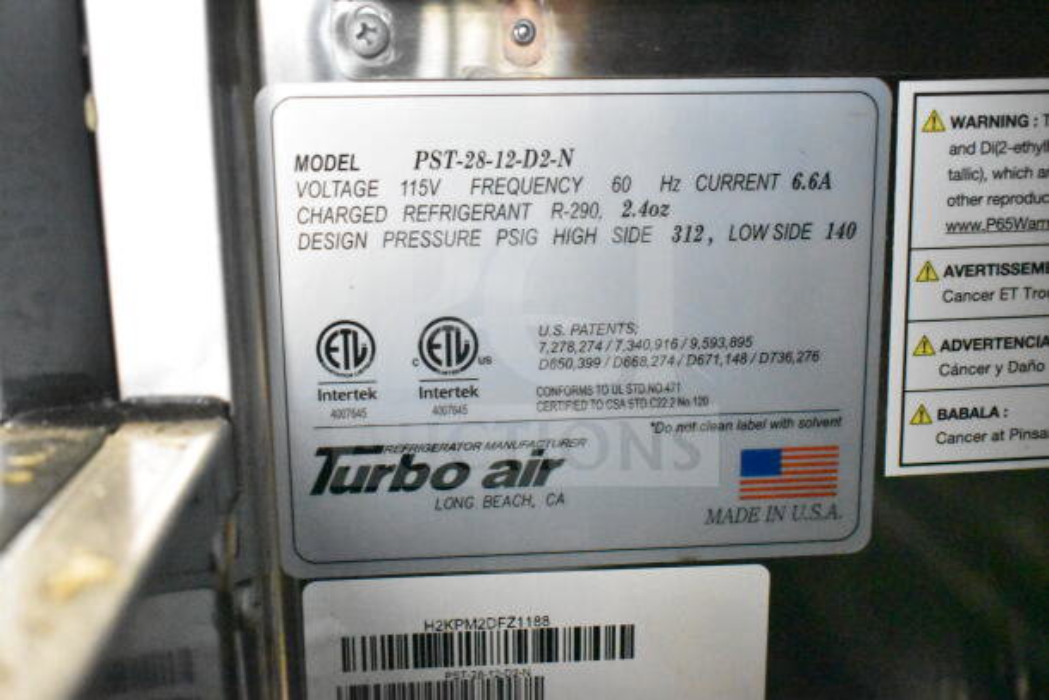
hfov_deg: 49.5
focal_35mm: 39
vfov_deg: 34.2
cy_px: 350
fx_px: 1137
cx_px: 524
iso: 25600
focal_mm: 26
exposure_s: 1/40
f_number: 4
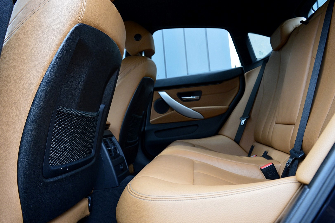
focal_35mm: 27
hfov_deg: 67.4
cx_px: 168
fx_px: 251
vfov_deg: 47.9
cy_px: 112
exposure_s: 1/60
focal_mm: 18
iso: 800
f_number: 5.6
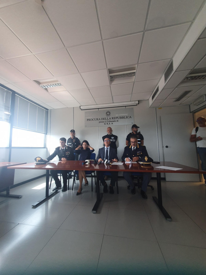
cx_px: 103
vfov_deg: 106.2
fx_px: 103
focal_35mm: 13
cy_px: 138
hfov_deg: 89.9
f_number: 2.2
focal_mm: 1.8
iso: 80
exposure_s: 1/50
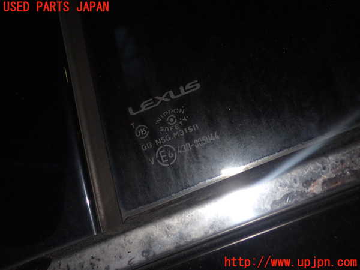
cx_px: 180
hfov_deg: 40.4
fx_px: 489
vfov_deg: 30.9
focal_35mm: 47
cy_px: 135
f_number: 9
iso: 200
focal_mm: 8.4
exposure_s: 1/50
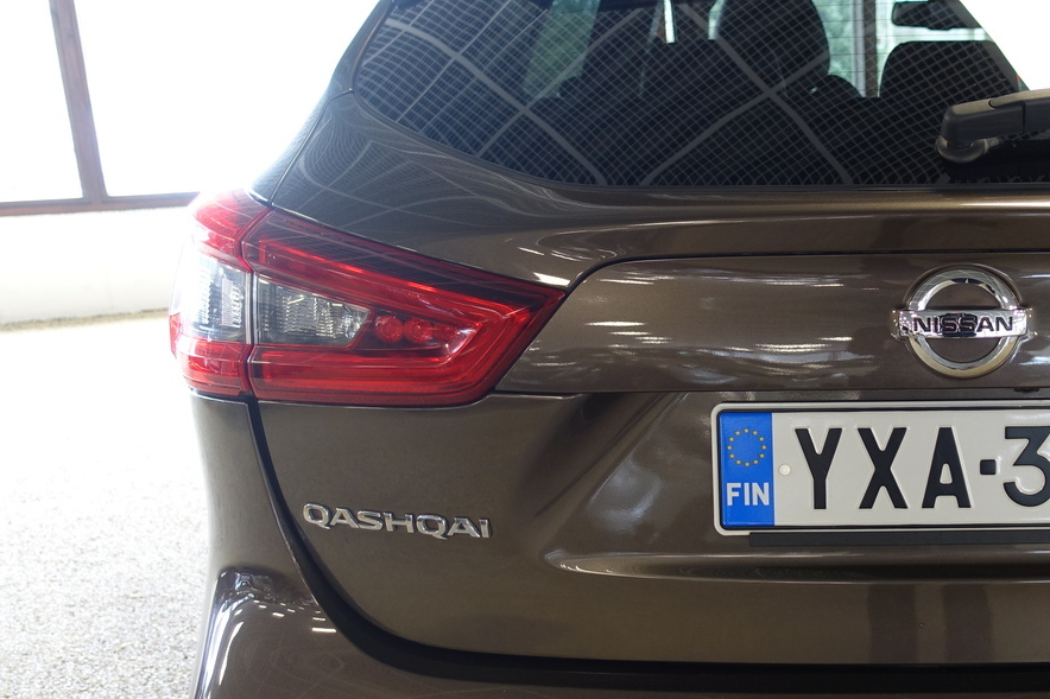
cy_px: 411
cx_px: 940
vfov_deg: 30.4
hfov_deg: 41.1
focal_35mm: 44
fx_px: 1283
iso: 125
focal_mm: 8.8
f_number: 2
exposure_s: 1/30
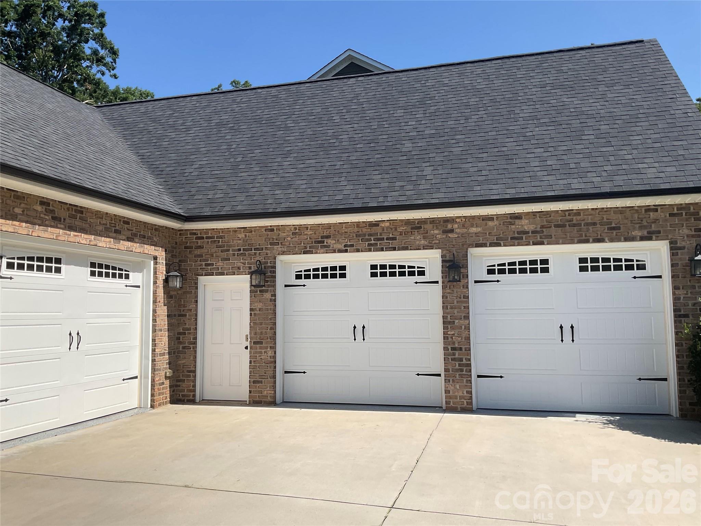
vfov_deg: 48.2
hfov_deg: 61.7
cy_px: 263
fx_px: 587
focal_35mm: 29
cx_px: 350
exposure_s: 1/2320
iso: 16
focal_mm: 3
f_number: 1.8
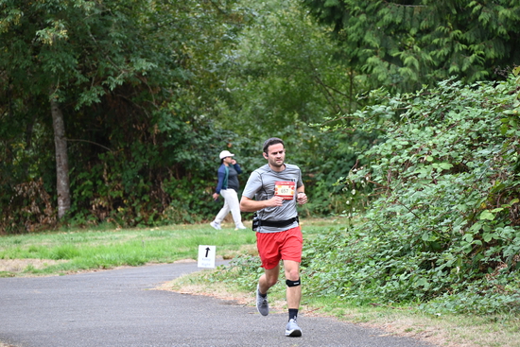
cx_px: 260
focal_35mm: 200
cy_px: 174
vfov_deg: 6.9
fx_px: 2889
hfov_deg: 10.3
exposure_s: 1/250
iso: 720
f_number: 6.3
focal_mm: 200
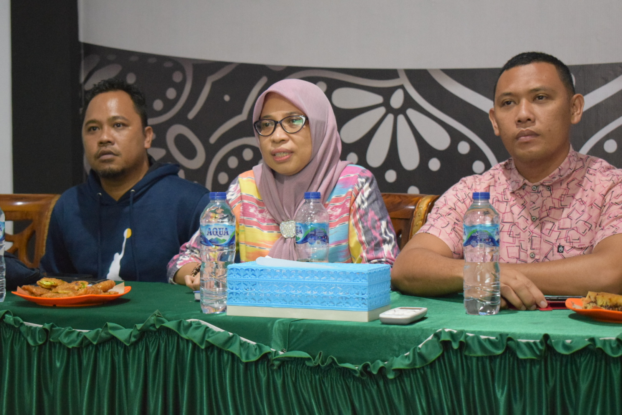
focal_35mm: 72
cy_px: 208
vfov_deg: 18.9
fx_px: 1244
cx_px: 311
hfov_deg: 28.1
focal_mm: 48
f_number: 5.3
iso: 5600
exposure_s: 1/60
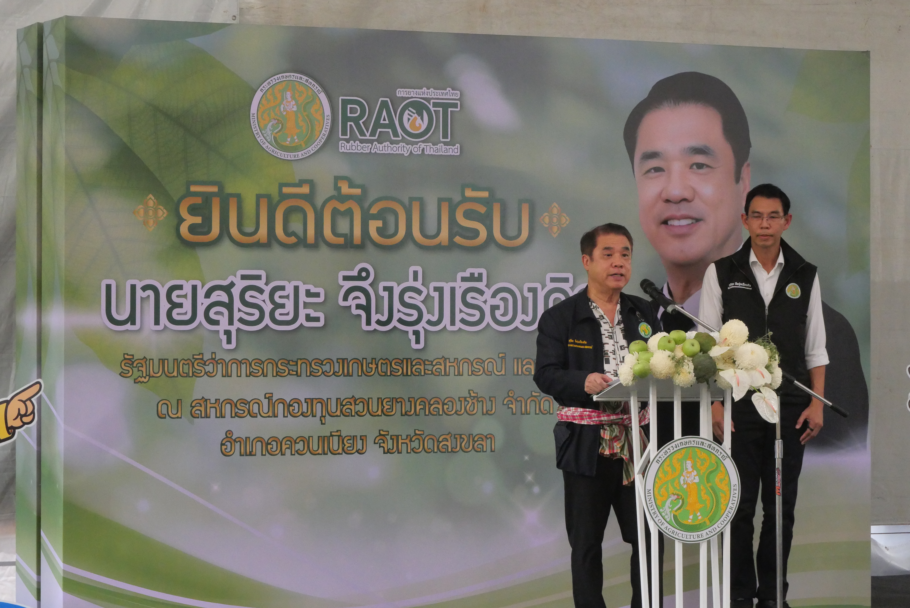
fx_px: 3136
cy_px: 304
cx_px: 455
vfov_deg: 11.1
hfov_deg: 16.5
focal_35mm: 124
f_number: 9
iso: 3200
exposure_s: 1/640
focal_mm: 60
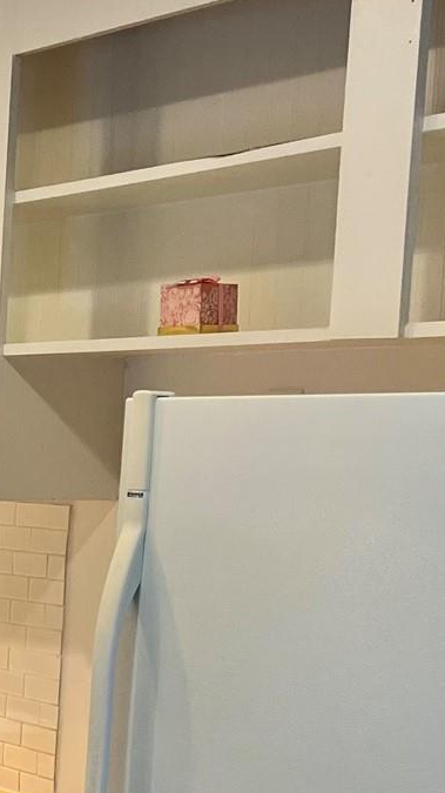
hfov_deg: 12.5
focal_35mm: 86
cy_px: 612
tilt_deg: -5.1
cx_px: -426
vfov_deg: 24.4
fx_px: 1807
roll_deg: -1.8
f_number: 1.5
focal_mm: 5.7
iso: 125
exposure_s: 1/120
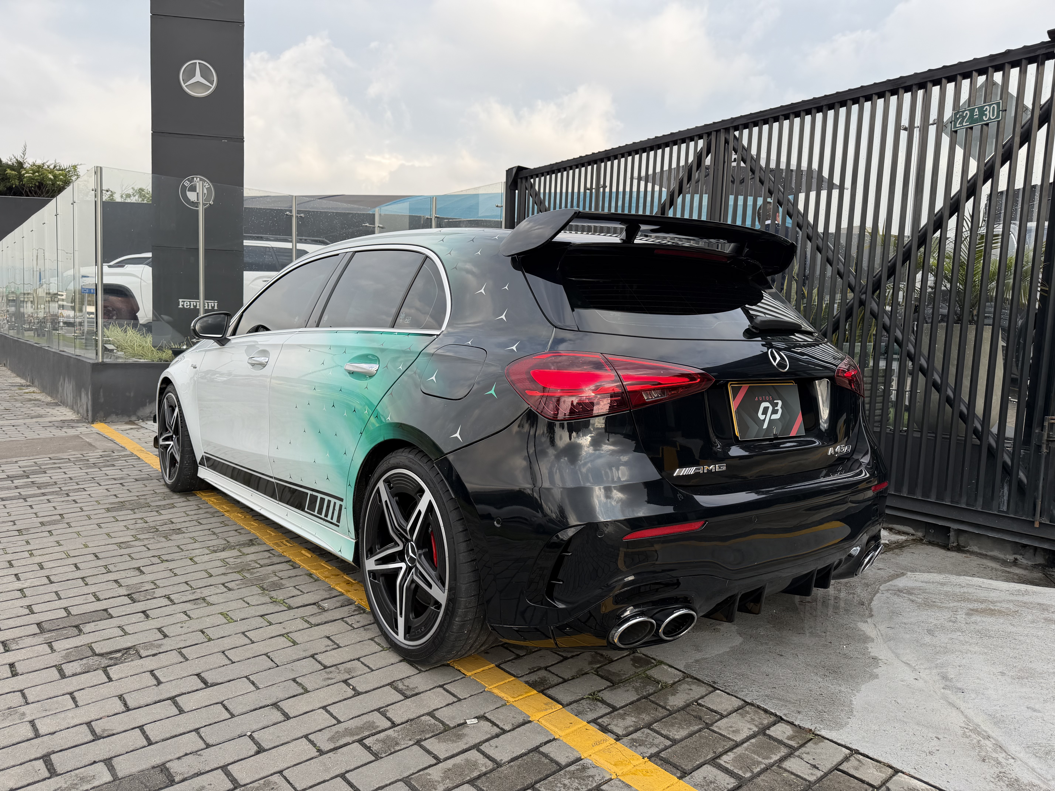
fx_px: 731
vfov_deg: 56.8
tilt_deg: -5.1
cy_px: 396
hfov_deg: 71.6
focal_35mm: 24
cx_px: 528
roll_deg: -2.3
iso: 80
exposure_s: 1/1211
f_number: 1.78
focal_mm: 6.76
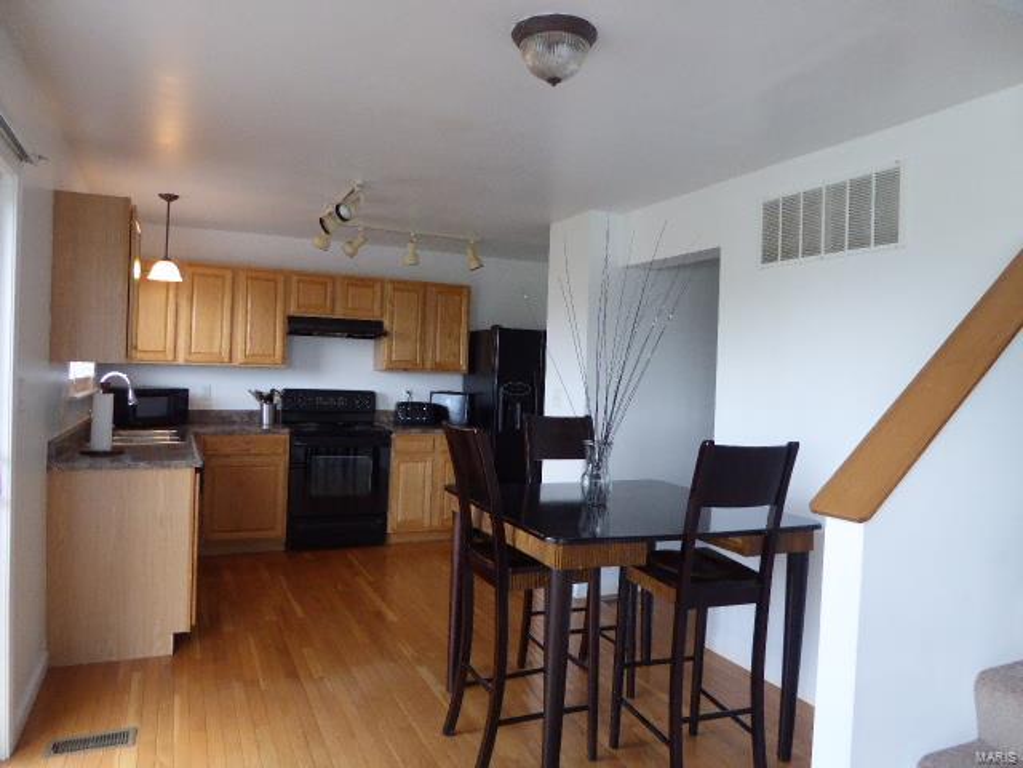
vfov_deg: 54.9
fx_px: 739
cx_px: 512
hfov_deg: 69.4
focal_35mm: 25
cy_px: 384
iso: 320
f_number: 3.3
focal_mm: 4.3
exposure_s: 1/60
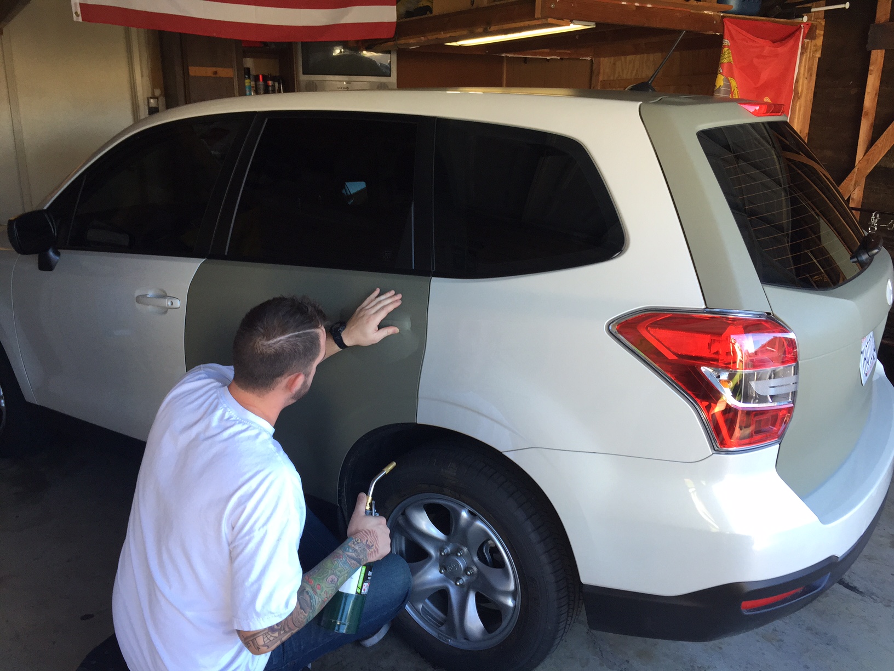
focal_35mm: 29
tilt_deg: -15.7
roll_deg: +0.0
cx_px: 447
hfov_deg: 61.7
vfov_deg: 48.2
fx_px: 749
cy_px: 336
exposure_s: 1/120
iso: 50
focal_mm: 4.15
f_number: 2.2
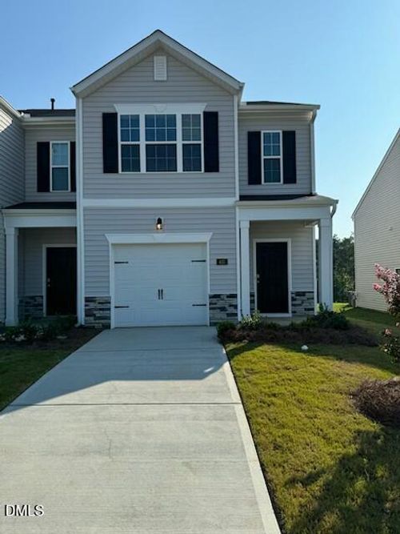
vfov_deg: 71.6
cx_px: 200
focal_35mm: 24
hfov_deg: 56.8
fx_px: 370
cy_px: 267
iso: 80
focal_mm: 6.76
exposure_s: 1/4950
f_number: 1.78
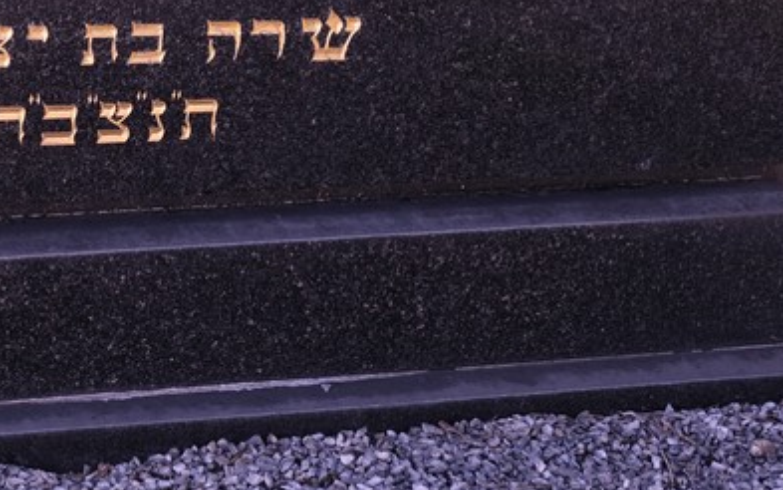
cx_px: 80
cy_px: -86
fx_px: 2092
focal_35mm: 98
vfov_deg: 13.0
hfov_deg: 20.8
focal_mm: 27.7
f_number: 4.5
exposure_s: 1/120
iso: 160
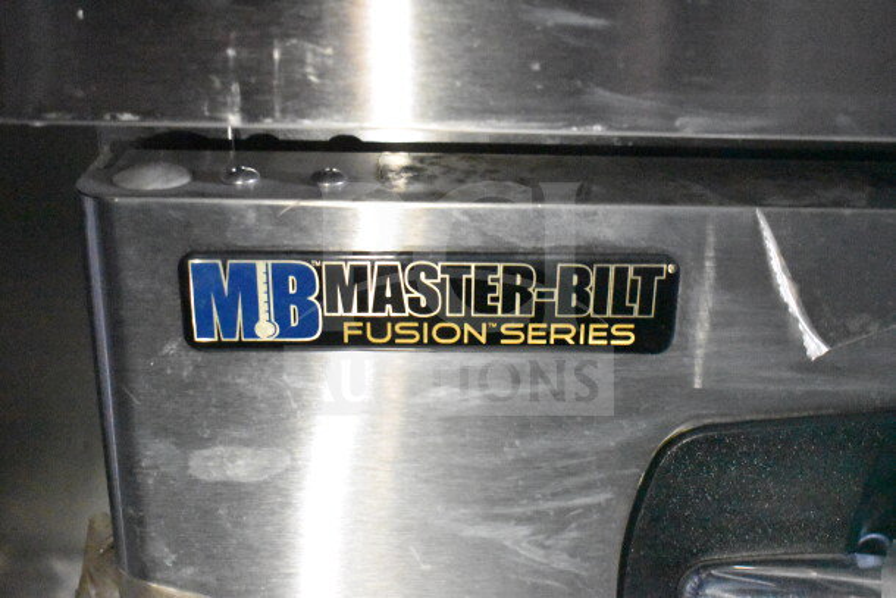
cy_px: 299
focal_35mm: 48
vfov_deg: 28.1
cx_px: 448
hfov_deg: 41.1
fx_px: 1195
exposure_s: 1/50
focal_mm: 32
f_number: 4.5
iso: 22800
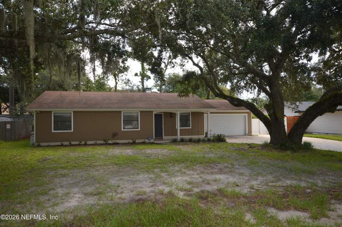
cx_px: 171
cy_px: 114
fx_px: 242
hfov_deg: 70.5
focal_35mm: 26
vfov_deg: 50.3
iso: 100
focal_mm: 17
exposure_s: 1/200
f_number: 5
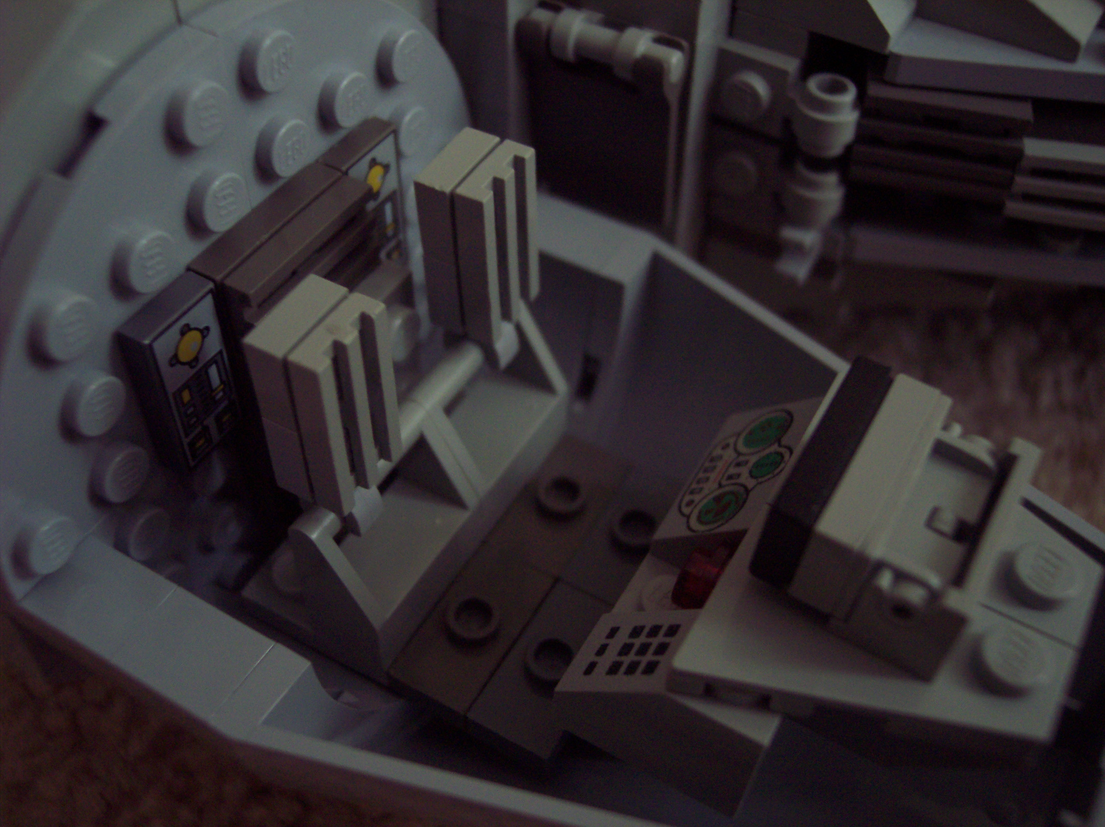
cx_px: 552
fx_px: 1212
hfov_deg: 49.0
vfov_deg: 37.7
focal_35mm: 38
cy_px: 414
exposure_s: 1/8
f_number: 2.8
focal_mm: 8
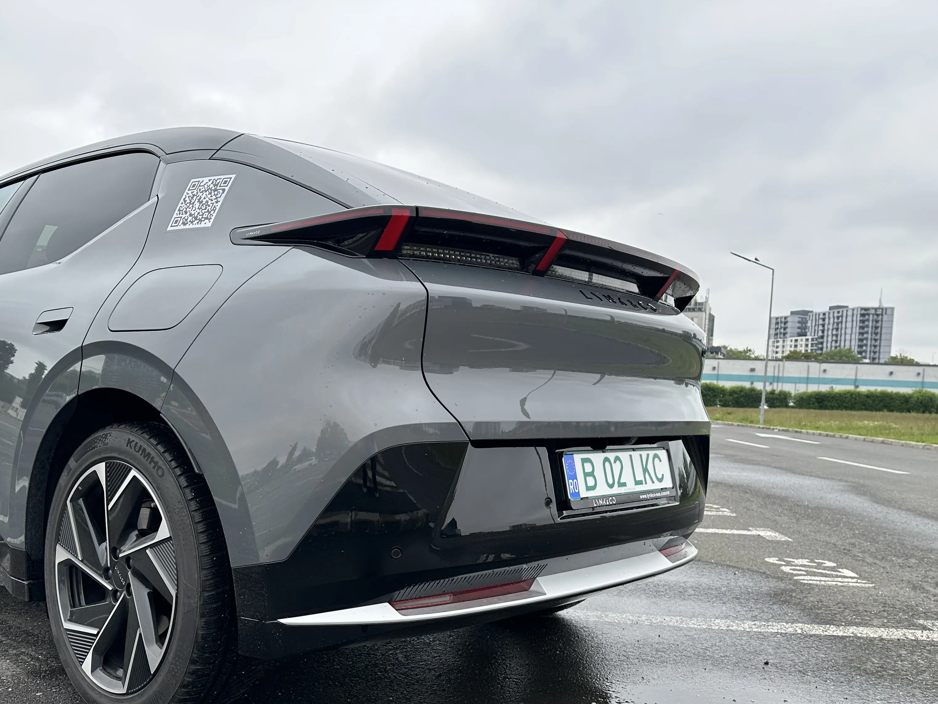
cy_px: 466
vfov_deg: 43.6
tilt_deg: -4.3
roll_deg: -2.4
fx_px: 867
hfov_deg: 56.6
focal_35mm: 32
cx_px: 410
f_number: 1.78
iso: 80
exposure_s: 1/740
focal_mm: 6.86
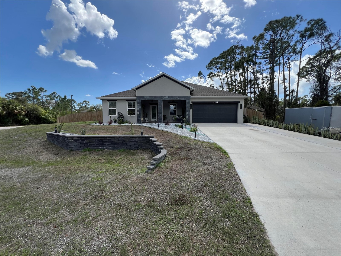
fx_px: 128
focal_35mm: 13
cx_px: 170
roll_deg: +0.6
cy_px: 128
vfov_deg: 89.9
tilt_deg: -5.7
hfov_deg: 106.2
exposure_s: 1/1064
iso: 32
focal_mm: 1.57
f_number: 1.8
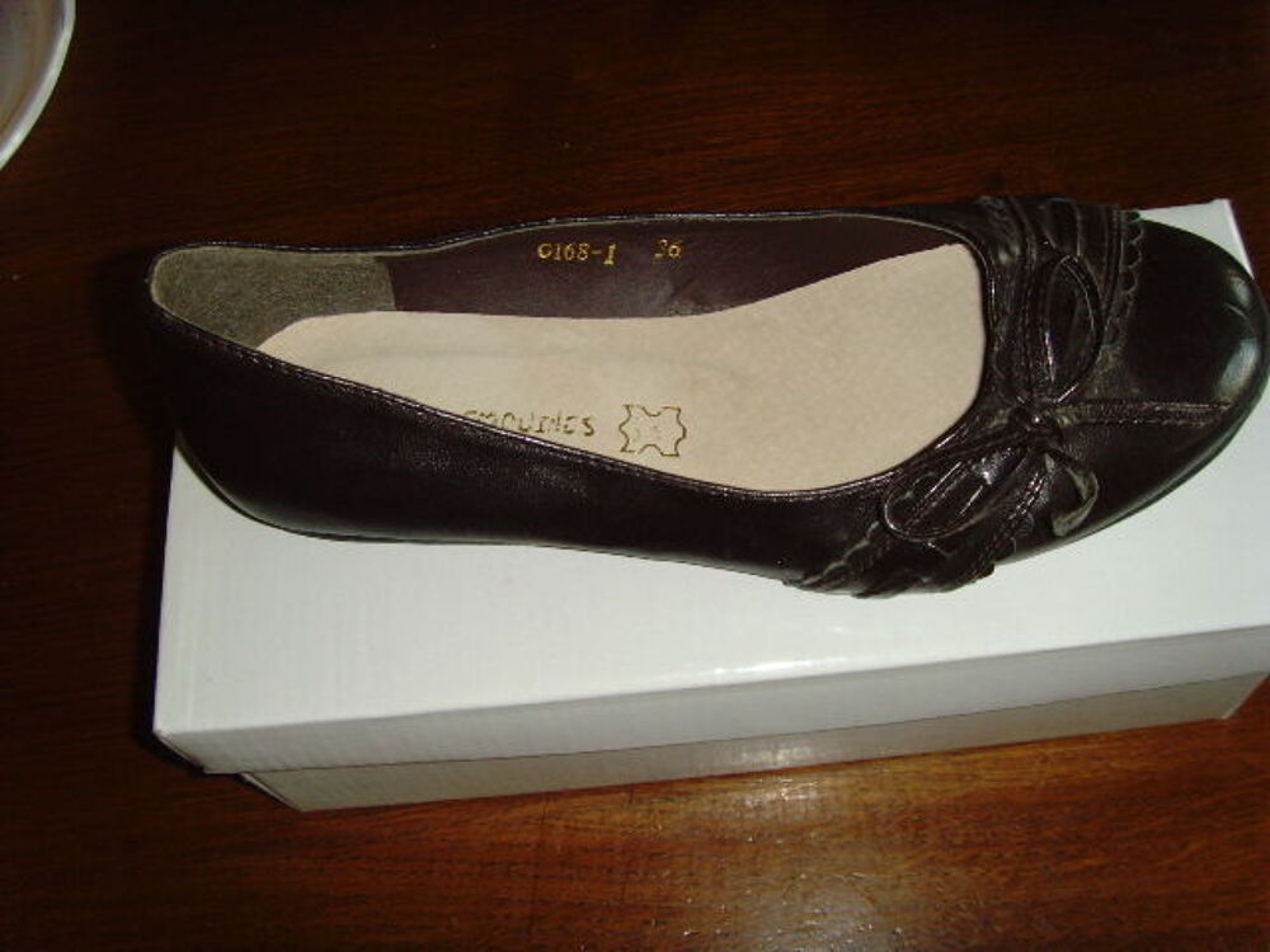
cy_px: 476
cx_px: 635
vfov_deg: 36.8
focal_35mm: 39
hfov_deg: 47.9
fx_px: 1431
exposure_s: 1/45
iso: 200
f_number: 3.5
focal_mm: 6.6
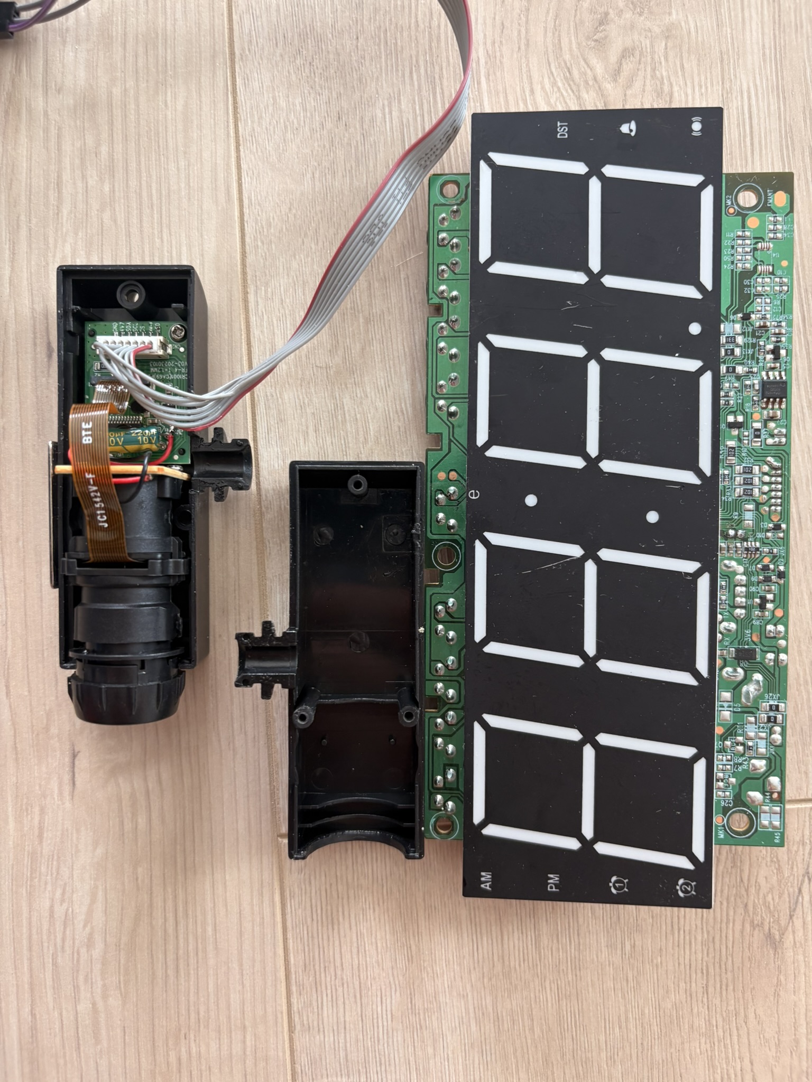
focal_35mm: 26
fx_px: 813
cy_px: 541
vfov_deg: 67.3
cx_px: 406
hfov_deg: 53.1
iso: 125
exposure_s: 1/79
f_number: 1.6
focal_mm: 5.96
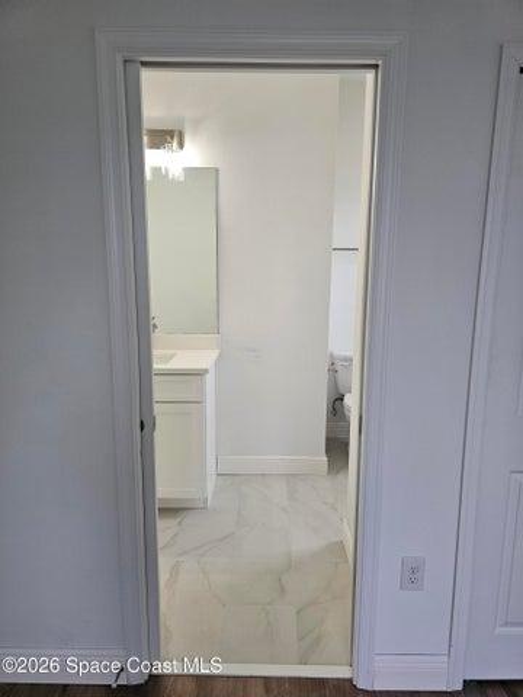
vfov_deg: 73.9
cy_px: 348
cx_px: 262
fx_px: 463
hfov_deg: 58.9
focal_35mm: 23
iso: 80
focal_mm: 6.3
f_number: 1.7
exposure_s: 1/120
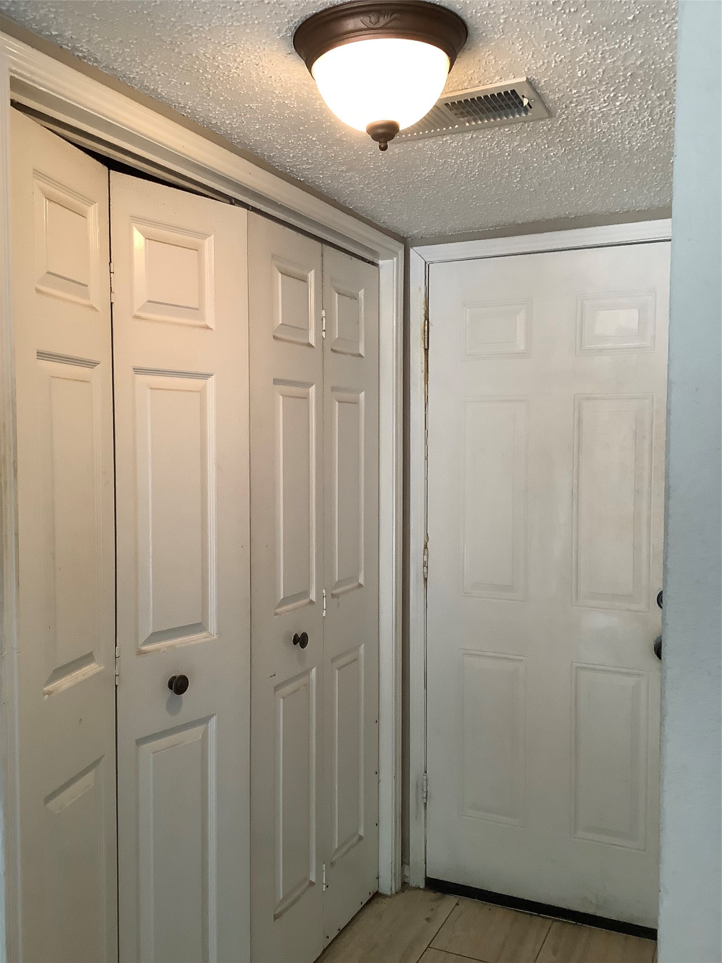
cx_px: 361
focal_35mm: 31
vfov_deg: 58.4
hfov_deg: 45.4
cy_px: 482
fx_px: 862
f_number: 2.4
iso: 160
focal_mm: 3.3
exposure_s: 1/60
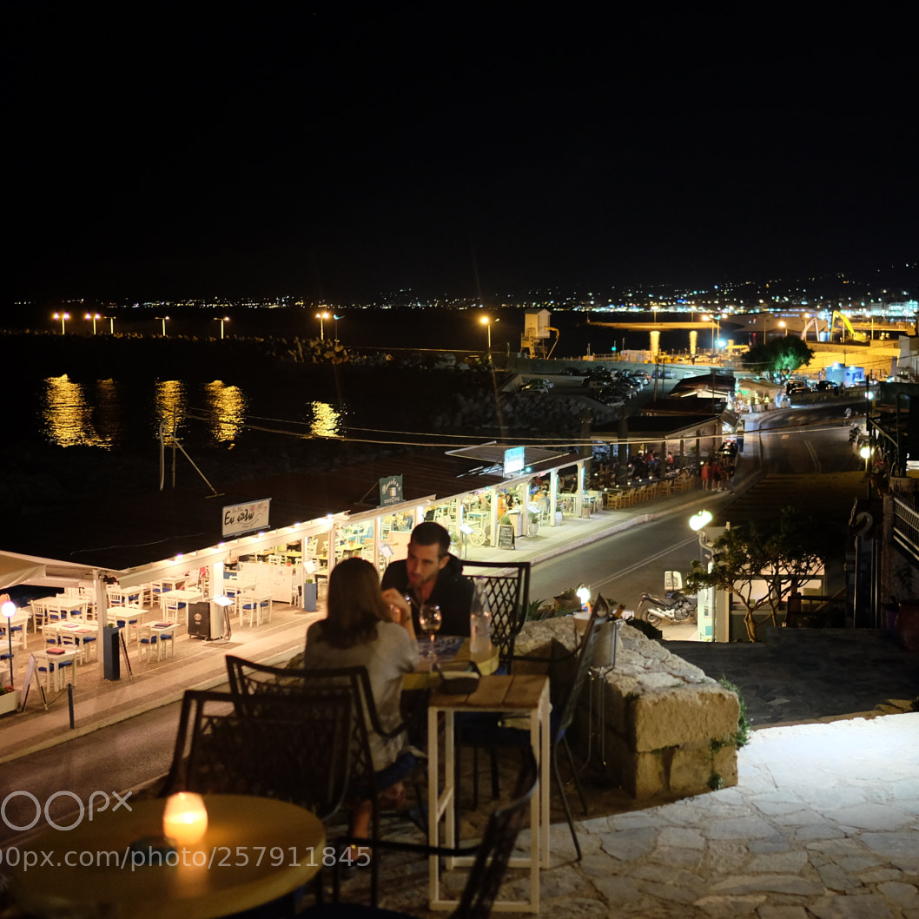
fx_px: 1352
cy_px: 462
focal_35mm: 45
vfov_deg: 37.6
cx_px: 612
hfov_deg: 37.2
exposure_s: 1/15
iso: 1250
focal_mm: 23
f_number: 1.4
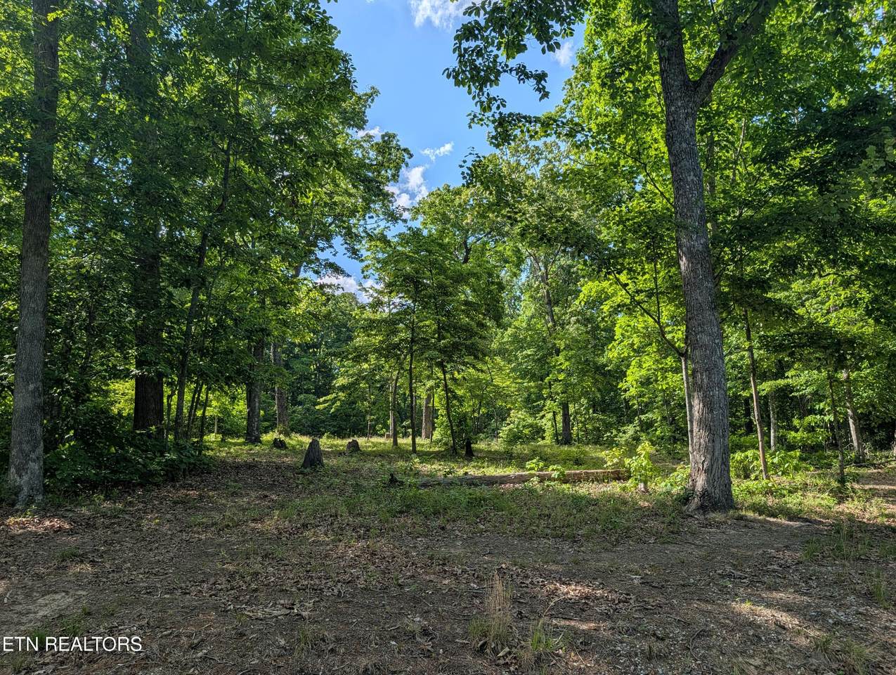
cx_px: 448
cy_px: 338
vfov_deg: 56.9
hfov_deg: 71.5
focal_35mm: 24
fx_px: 622
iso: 21
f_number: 1.68
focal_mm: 6.9
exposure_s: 1/7194
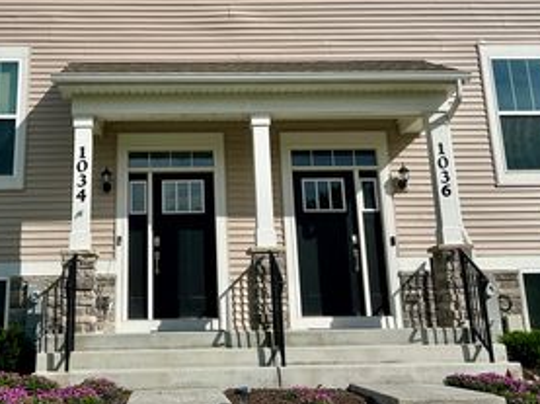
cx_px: 181
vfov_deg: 30.5
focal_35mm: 47
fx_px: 732
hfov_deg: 40.0
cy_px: 126
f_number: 1.5
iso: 50
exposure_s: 1/8696
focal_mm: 5.7
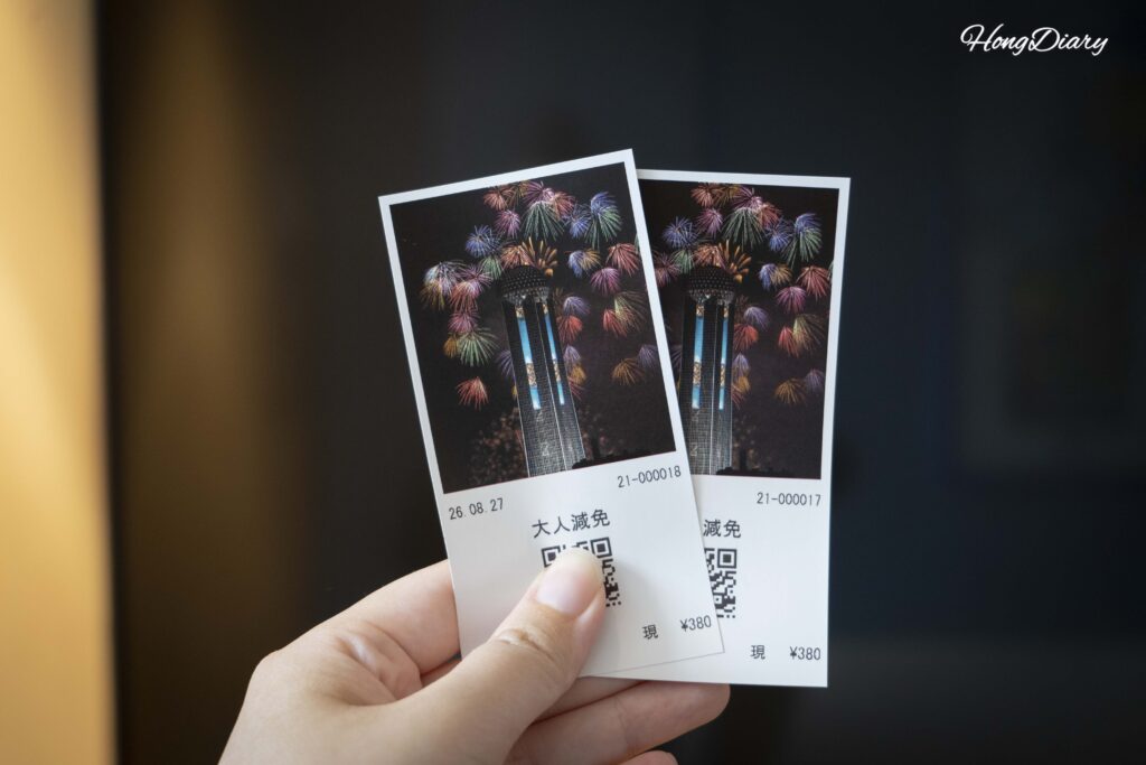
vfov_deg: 27.0
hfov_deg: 39.6
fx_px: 1592
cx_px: 573
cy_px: 382
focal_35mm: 50
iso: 1600
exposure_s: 1/60
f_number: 5.6
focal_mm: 50
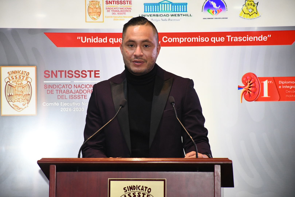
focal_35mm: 210
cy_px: 98
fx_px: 1721
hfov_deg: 9.8
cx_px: 148
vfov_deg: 6.5
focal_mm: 140
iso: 5000
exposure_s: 1/125
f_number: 6.3
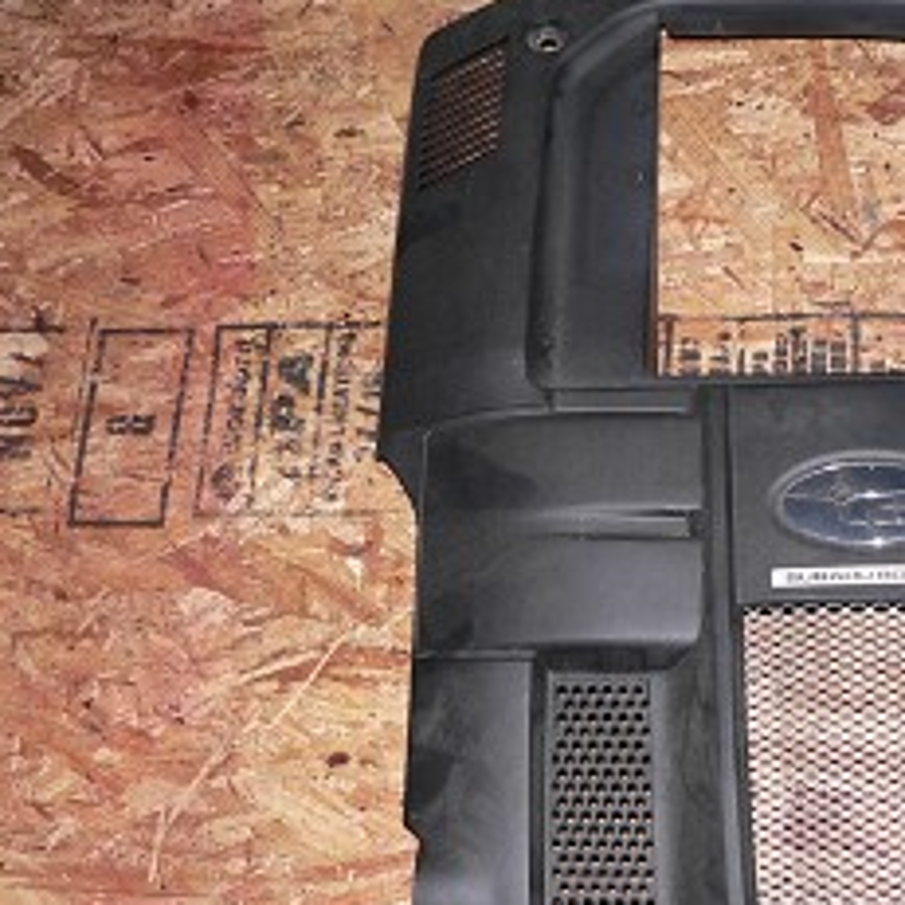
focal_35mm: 66
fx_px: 1952
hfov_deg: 24.8
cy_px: 494
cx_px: 913
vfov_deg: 26.1
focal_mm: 6
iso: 100
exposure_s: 1/60
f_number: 2.8
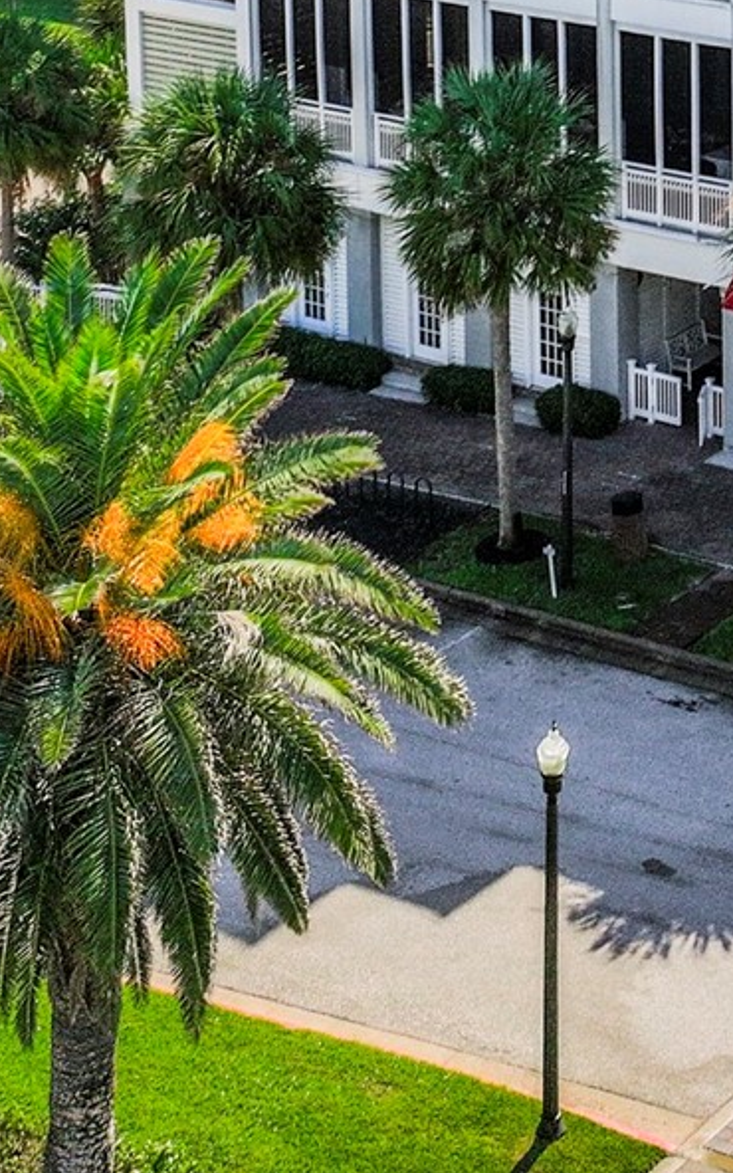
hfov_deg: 14.1
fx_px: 2813
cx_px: 1018
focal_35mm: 88
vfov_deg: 21.5
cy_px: -301
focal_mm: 12.29
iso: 100
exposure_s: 1/1600
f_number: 4
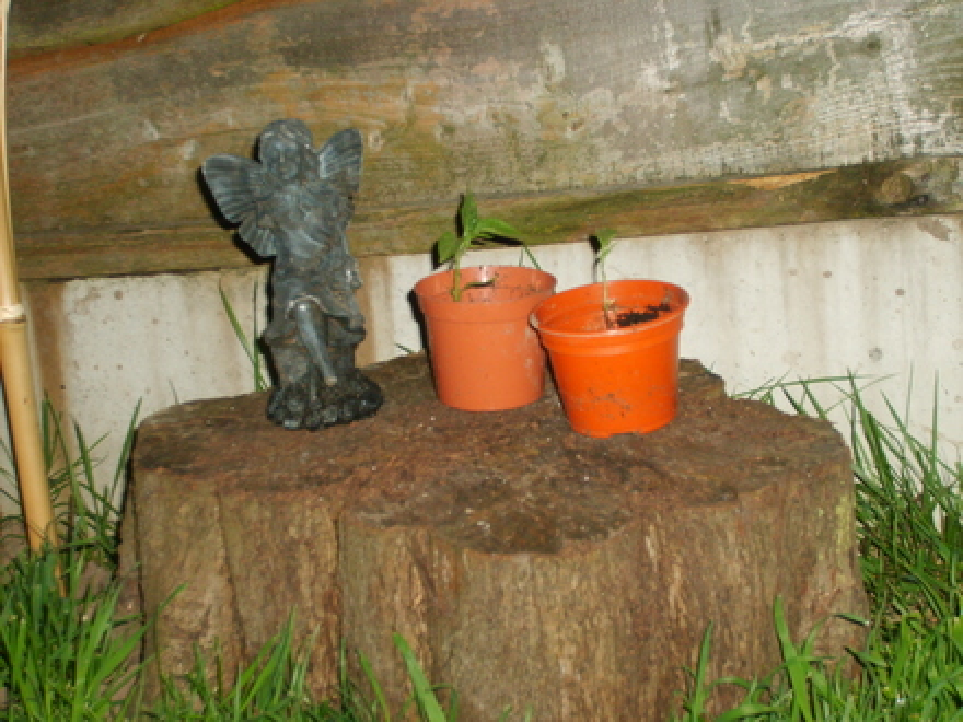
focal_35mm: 61
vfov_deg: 24.0
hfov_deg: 31.7
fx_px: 1697
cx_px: 482
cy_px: 361
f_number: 3.6
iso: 100
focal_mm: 10.3
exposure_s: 1/60
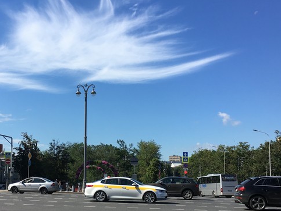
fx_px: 390
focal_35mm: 48
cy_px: 140
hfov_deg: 39.3
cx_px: 102
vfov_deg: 30.1
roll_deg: +0.3
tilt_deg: +3.4
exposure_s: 1/1709
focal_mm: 4.15
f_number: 2.2
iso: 25
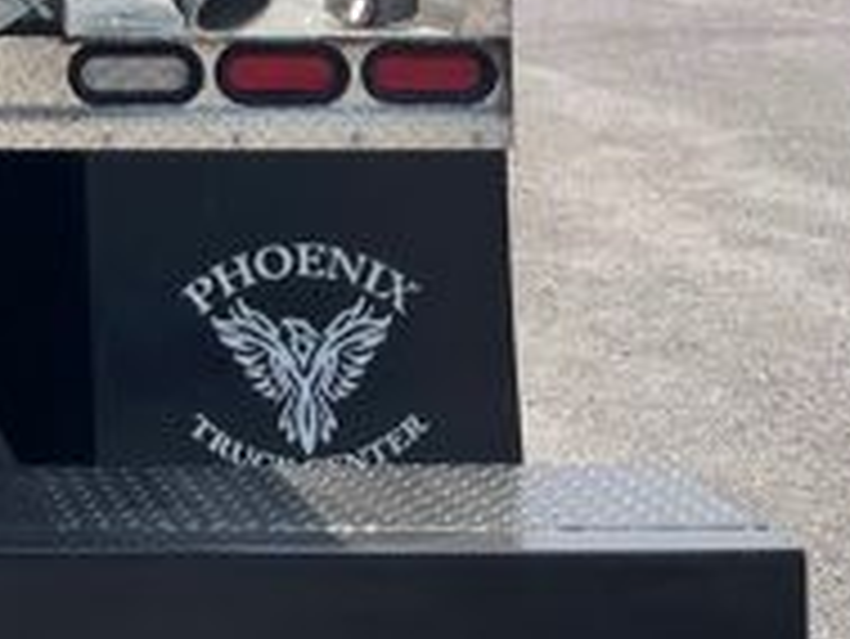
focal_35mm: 88
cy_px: -342
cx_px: -378
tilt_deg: -0.4
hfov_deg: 19.7
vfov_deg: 15.4
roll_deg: -0.5
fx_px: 2162
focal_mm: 5.1
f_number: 1.6
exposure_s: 1/5618
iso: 32
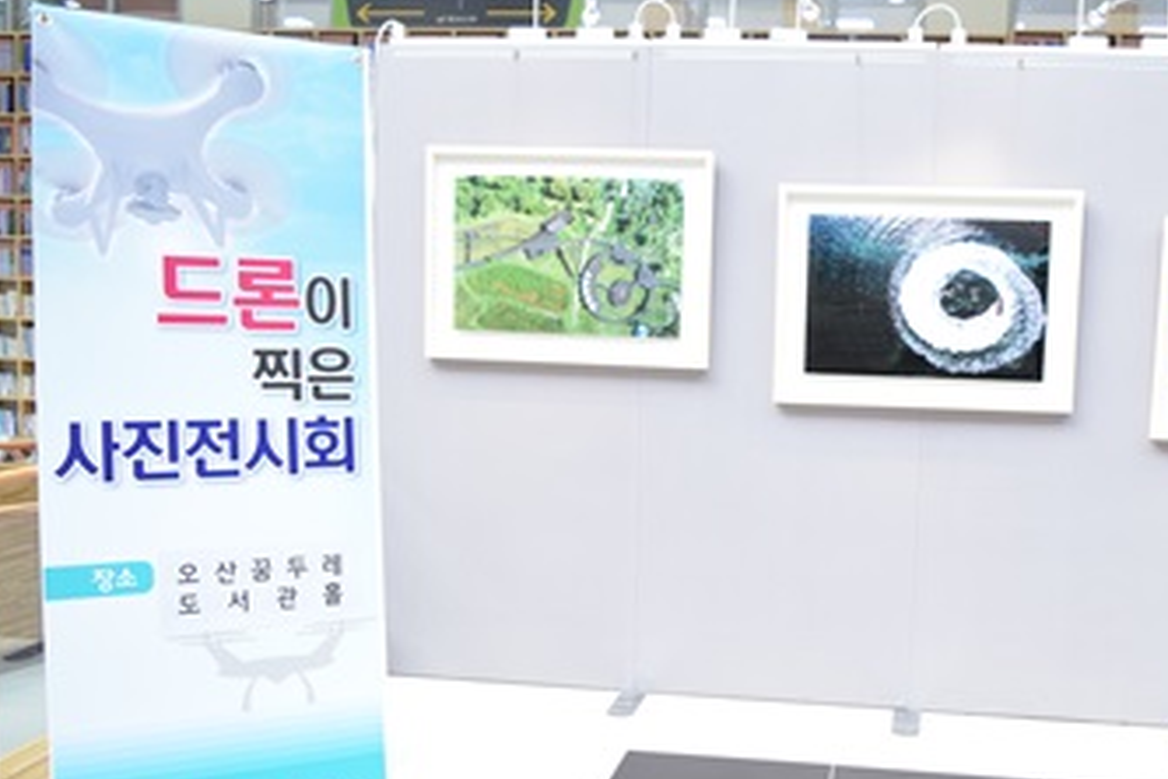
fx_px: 1752
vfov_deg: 25.0
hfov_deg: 36.6
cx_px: 747
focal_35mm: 54
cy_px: 458
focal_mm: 24
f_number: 4.5
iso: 500
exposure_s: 1/80
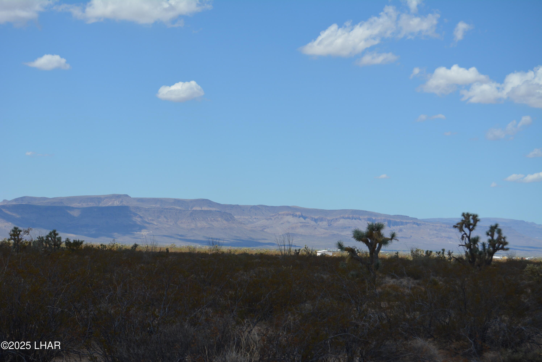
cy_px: 181
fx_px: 1243
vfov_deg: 16.6
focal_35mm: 82
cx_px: 271
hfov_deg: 24.6
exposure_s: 1/2000
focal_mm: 55
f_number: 7.1
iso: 400
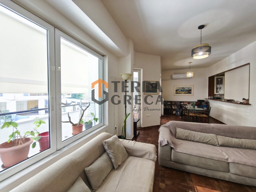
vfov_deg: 81.7
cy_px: 96
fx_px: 111
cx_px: 128
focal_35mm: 15
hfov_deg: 98.2
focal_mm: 1.91
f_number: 2.2
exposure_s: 1/33.3
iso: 400
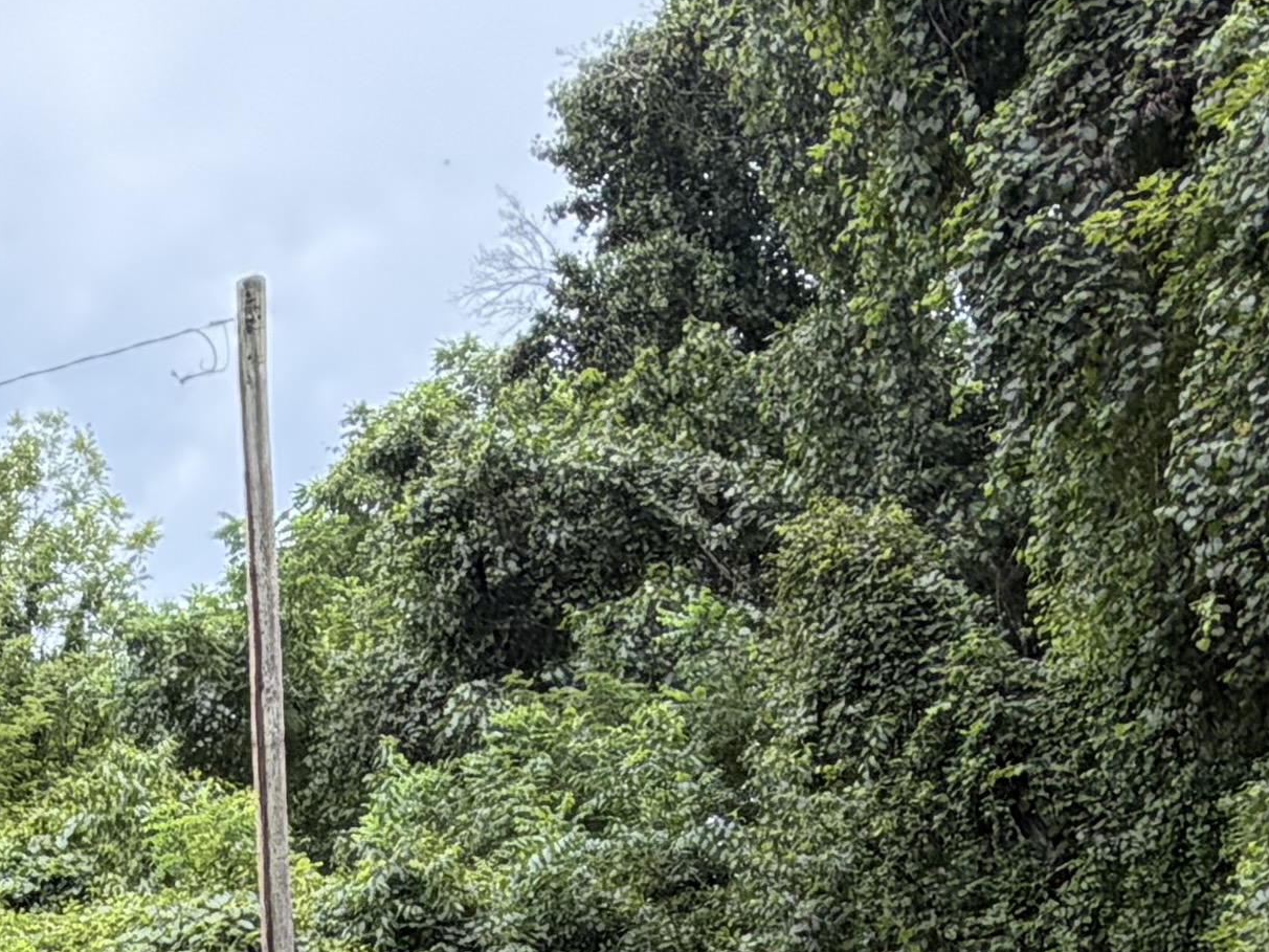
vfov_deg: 18.9
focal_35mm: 66
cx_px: 150
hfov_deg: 28.4
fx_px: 2420
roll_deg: +2.6
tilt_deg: -3.1
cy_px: 1526
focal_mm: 2.22
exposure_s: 1/199
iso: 50
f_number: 2.2
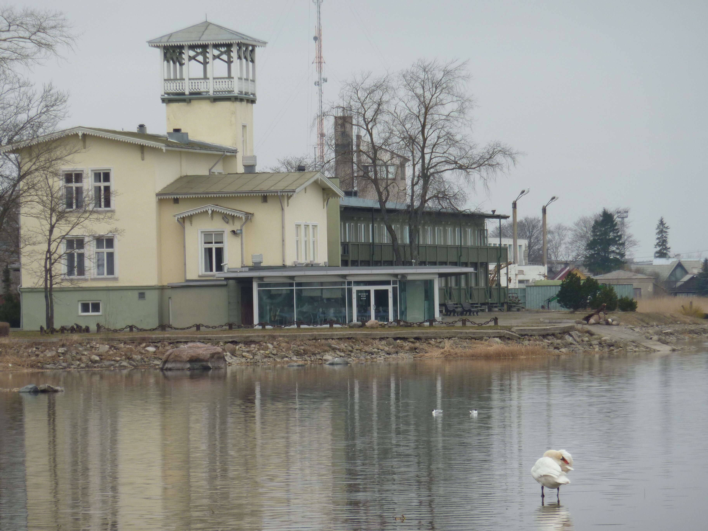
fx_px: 5318
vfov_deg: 5.7
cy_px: 266
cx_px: 354
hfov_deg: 7.6
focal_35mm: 260
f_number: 4.7
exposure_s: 1/320
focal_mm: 42.6
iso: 80
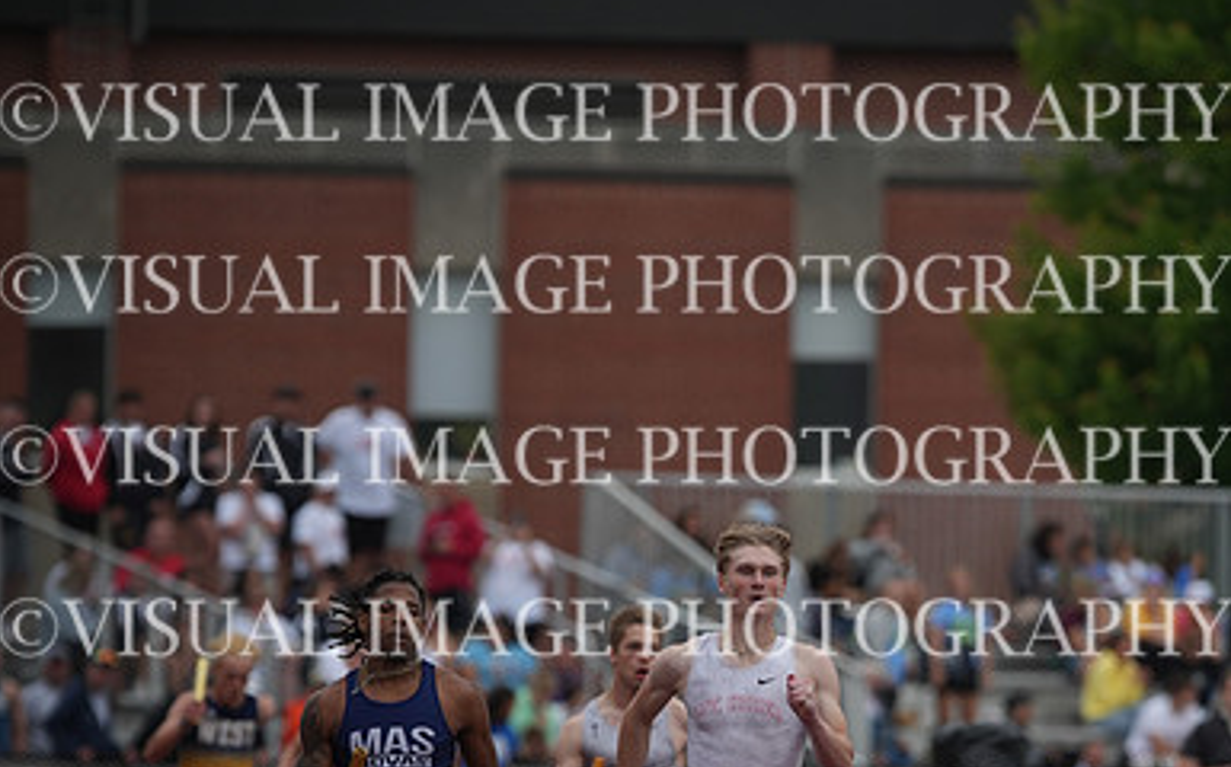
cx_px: 616
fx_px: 15455
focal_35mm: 461
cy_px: 885
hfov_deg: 4.6
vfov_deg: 2.8
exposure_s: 1/3200
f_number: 4
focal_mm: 300
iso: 400
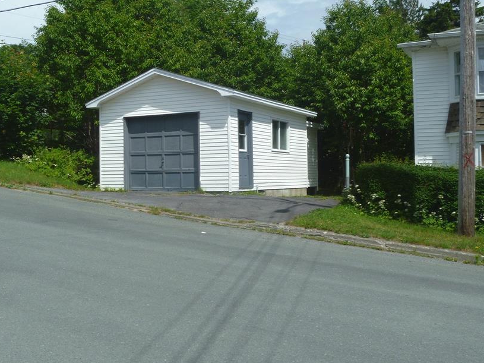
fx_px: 615
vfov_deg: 32.8
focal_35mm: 44
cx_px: 191
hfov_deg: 42.7
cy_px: 161
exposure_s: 1/320
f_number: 5.6
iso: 80
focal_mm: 6.3
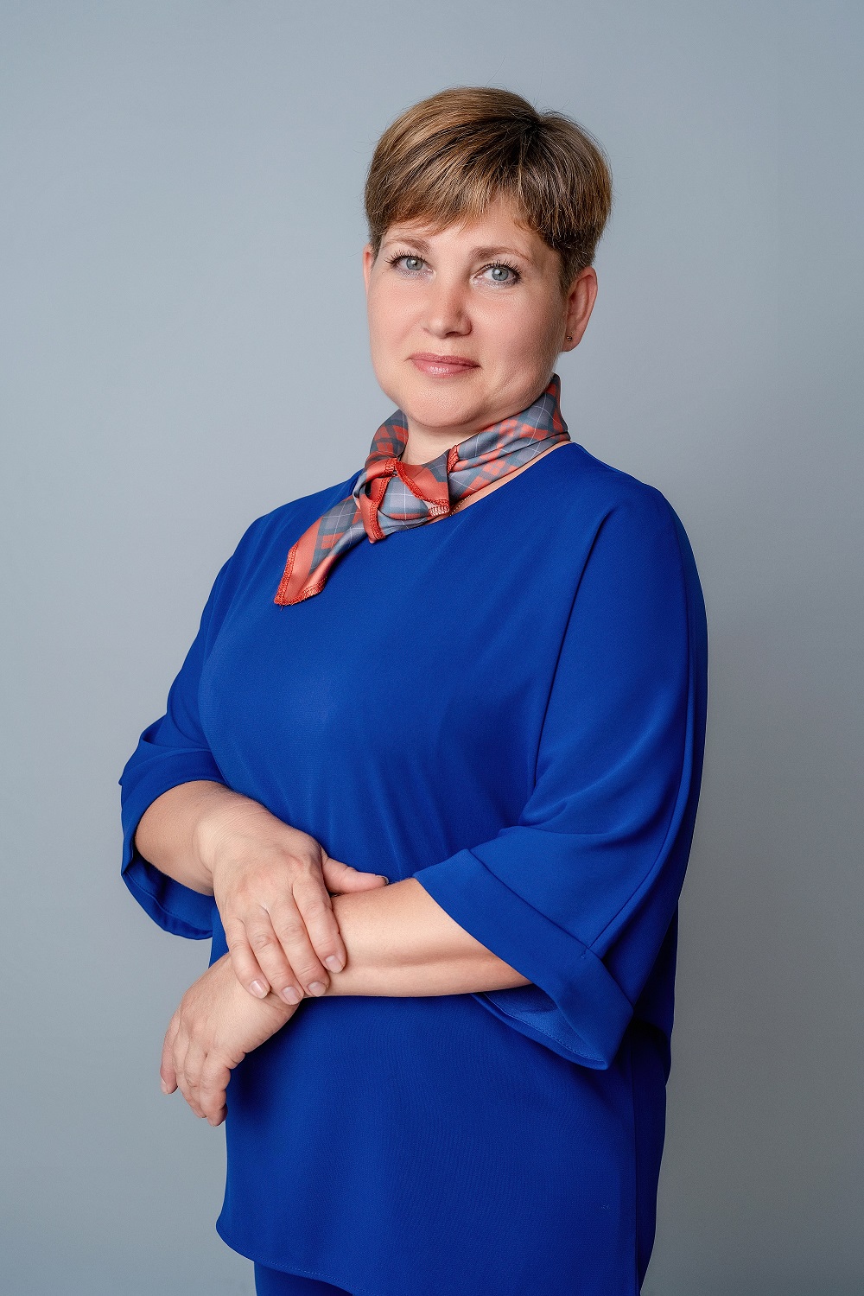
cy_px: 648
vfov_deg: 39.6
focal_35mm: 50
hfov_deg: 27.0
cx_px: 432
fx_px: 1800
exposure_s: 1/160
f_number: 5.6
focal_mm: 50
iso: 100
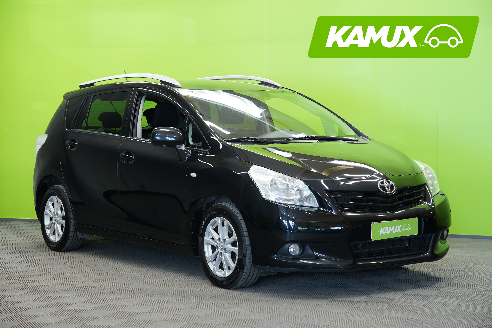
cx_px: 246
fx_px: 984
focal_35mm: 72
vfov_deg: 18.9
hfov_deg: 28.1
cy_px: 164
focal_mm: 72
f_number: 5.6
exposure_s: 1/15
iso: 500
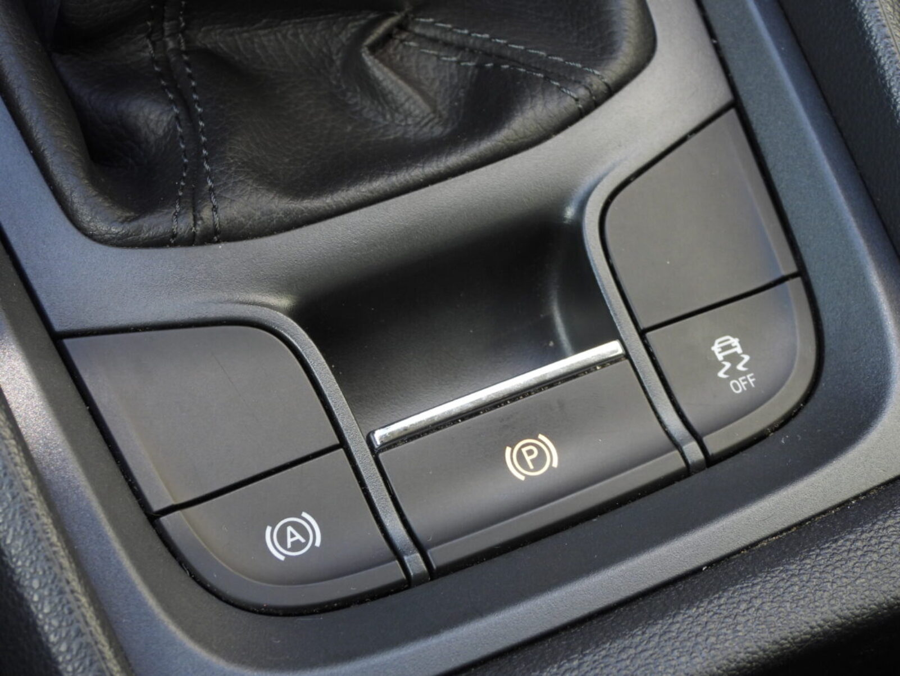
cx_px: 450
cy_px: 338
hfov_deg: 24.4
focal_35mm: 80
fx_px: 2080
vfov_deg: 18.4
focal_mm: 14.4
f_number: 3.5
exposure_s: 1/60
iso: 180
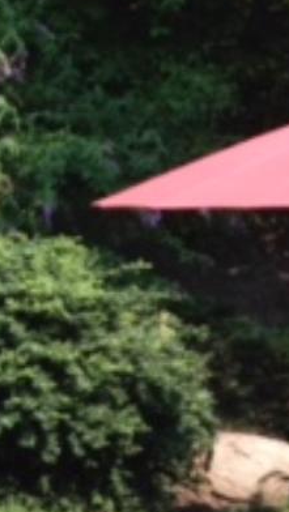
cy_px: 547
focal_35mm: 132
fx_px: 1795
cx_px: -237
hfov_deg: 8.8
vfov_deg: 15.8
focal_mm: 4.12
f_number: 2.4
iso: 50
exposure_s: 1/616
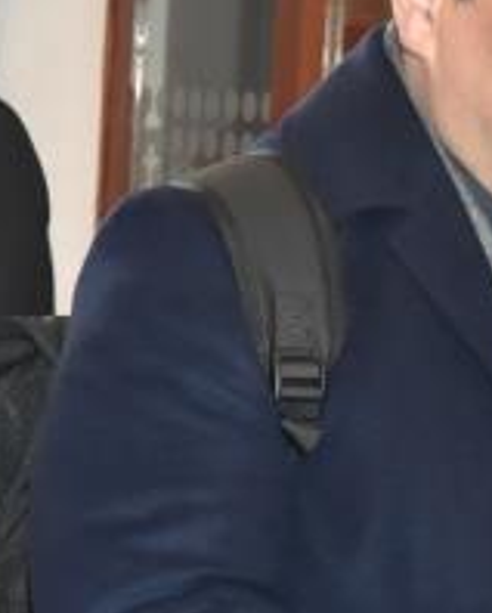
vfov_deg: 9.8
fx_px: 3567
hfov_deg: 7.6
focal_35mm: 196
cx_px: -461
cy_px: 382
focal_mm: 27
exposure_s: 1/125
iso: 1600
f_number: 5.6
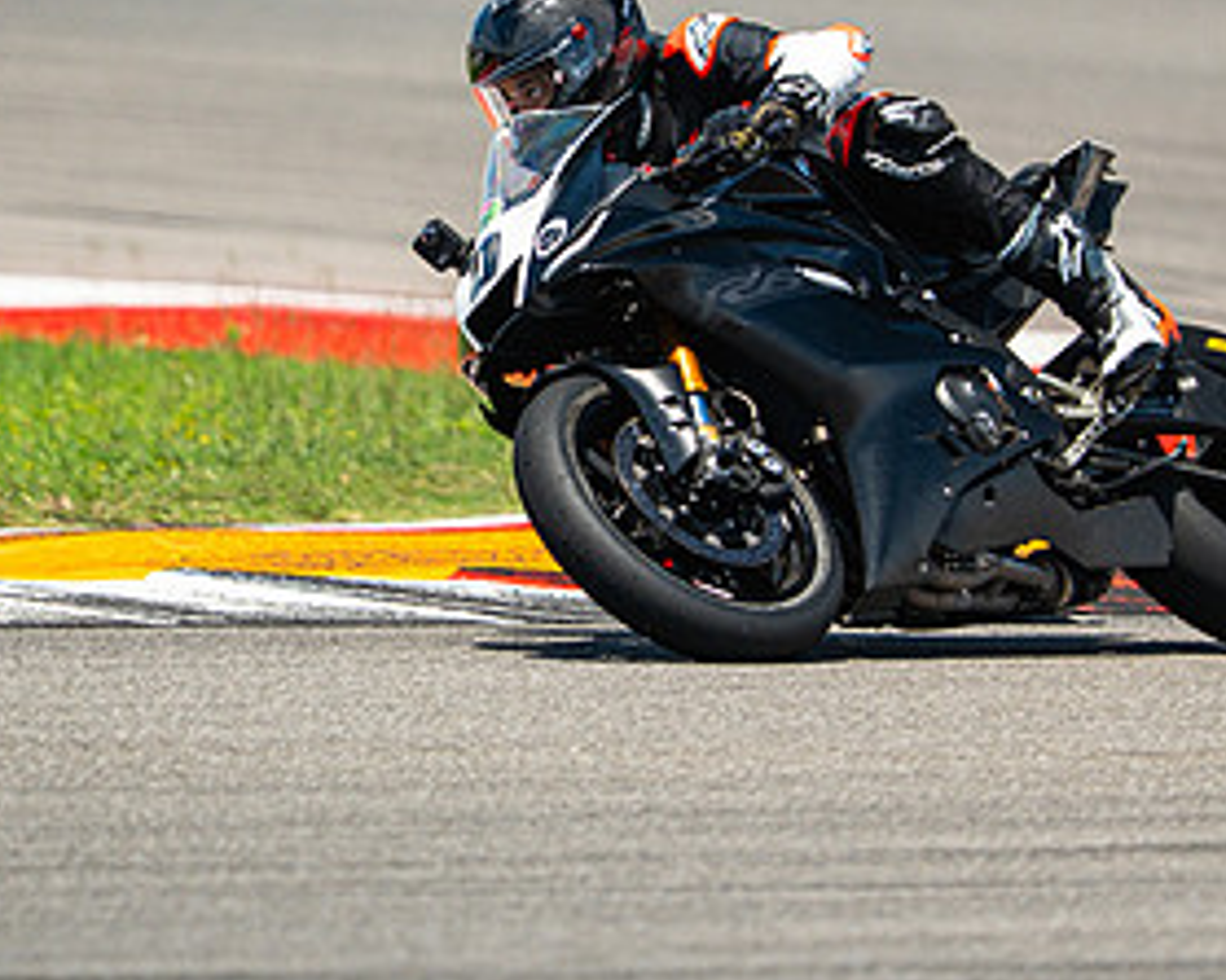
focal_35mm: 819
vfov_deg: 1.9
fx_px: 29707
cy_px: 341
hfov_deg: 2.4
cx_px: 751
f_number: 2.8
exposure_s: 1/2500
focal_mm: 280
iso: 500
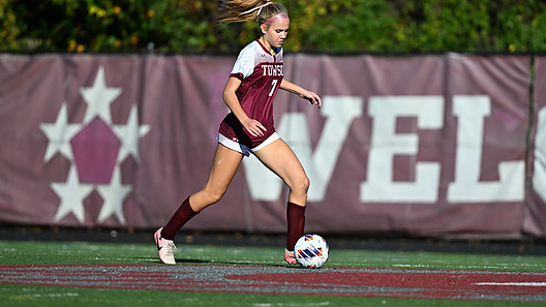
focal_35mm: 575
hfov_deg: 3.8
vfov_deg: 2.1
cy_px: 140
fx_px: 8325
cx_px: 286
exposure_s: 1/2000
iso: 320
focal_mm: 500
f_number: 5.6
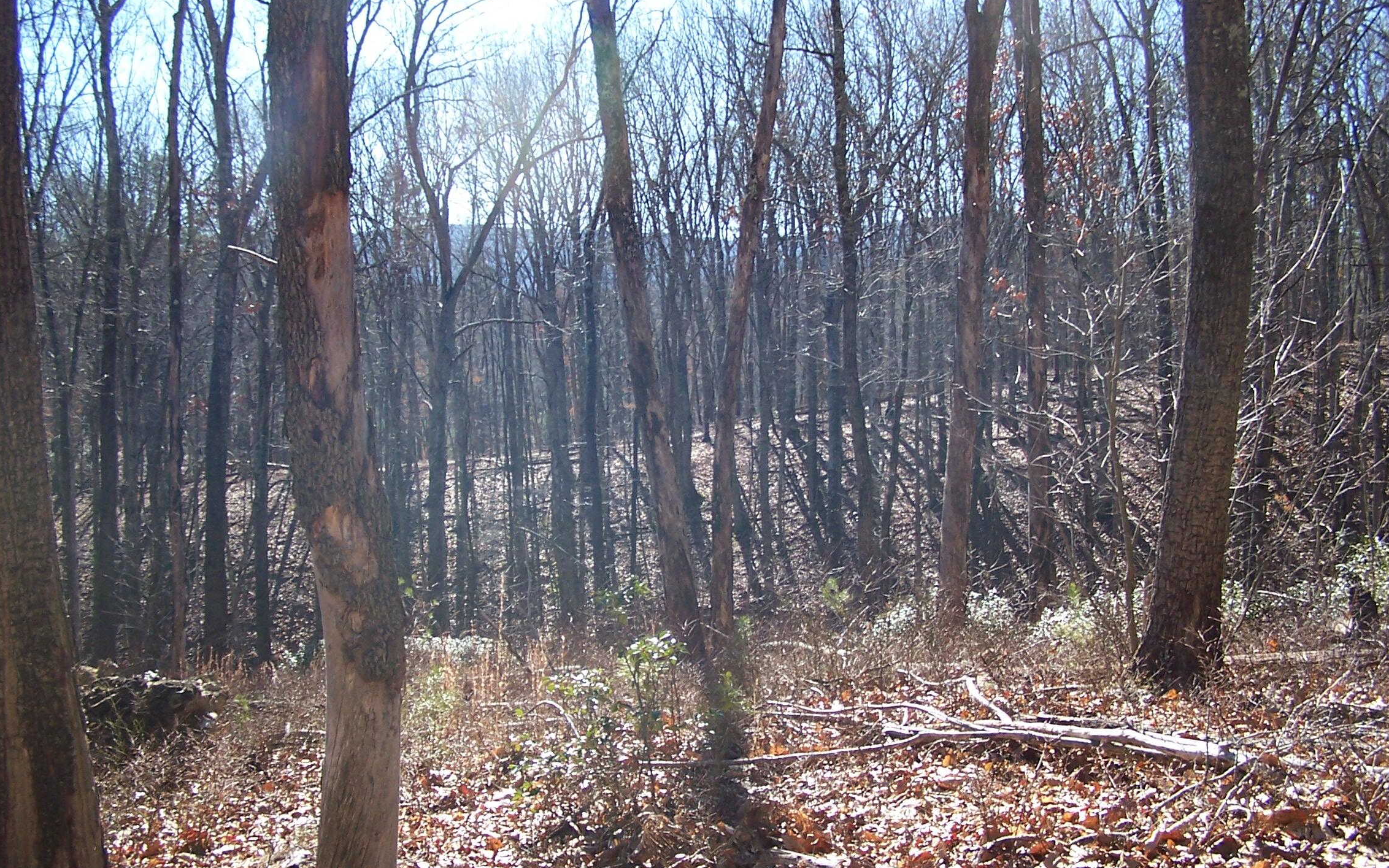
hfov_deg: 48.2
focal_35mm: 41
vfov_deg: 31.2
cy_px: 493
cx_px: 704
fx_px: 1552
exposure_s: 1/350
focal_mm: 6.3
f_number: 2.8
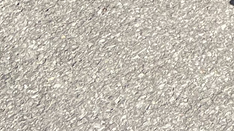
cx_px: 572
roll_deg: +0.9
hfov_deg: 10.1
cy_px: -431
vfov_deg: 5.5
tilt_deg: -16.1
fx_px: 1141
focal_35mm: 184
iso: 50
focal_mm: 5.7
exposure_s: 1/1553
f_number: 1.5
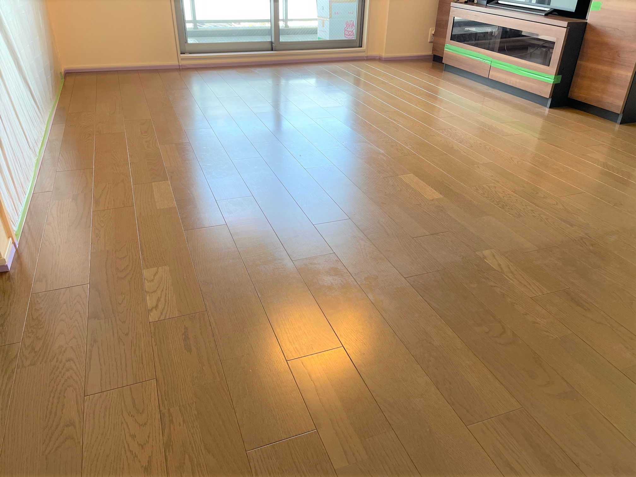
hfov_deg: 67.3
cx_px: 318
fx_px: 478
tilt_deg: -30.2
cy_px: 238
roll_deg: -1.6
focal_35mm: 26
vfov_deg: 53.1
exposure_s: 1/107
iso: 125
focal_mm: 5.1
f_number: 1.6
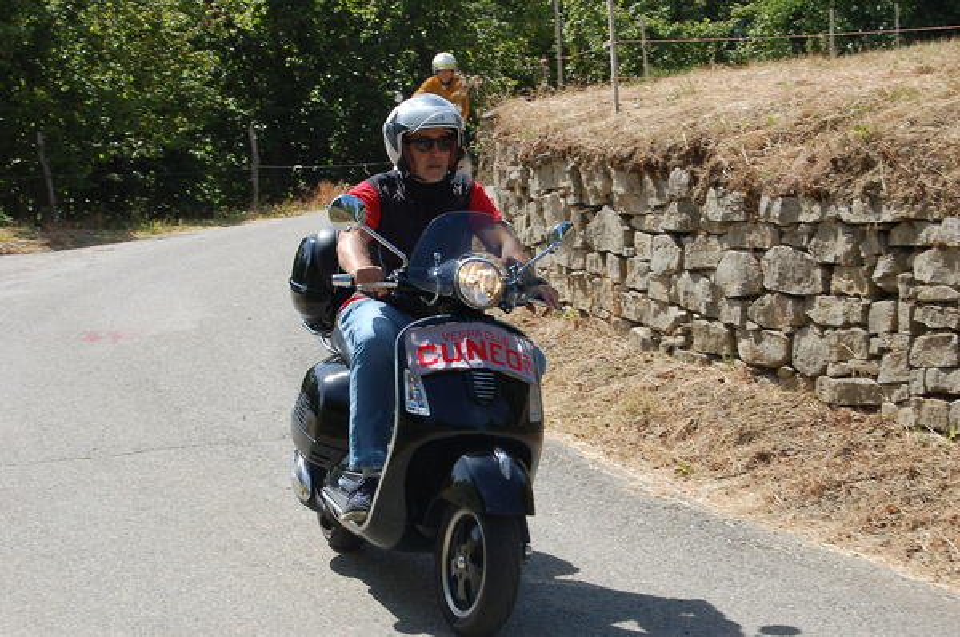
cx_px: 480
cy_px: 318
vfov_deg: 16.5
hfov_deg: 24.7
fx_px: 2196
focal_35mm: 82
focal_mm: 55
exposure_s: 1/250
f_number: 8
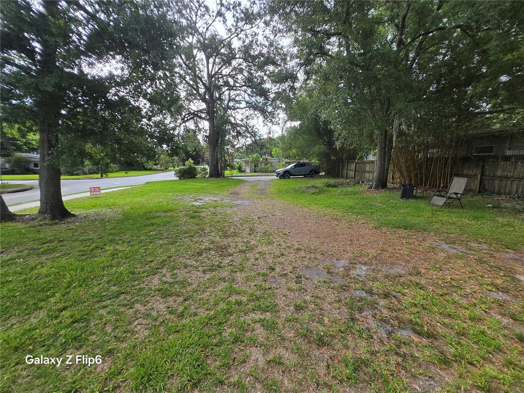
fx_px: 197
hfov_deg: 106.2
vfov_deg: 89.9
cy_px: 196
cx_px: 262
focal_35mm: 13
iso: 25
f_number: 2.2
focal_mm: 1.7
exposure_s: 1/125
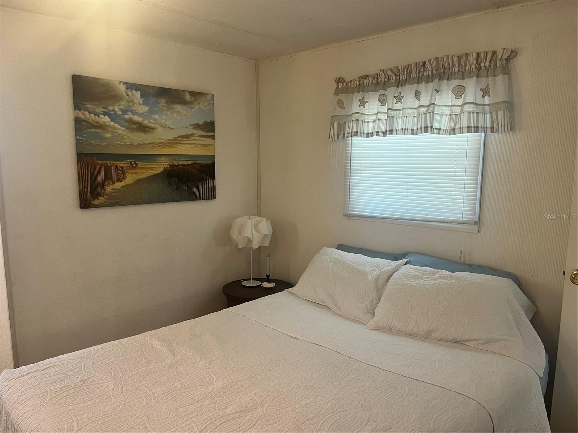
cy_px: 216
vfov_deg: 53.1
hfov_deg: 67.3
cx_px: 289
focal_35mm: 26
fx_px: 434
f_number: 1.6
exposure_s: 1/60
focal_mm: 5.1
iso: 125
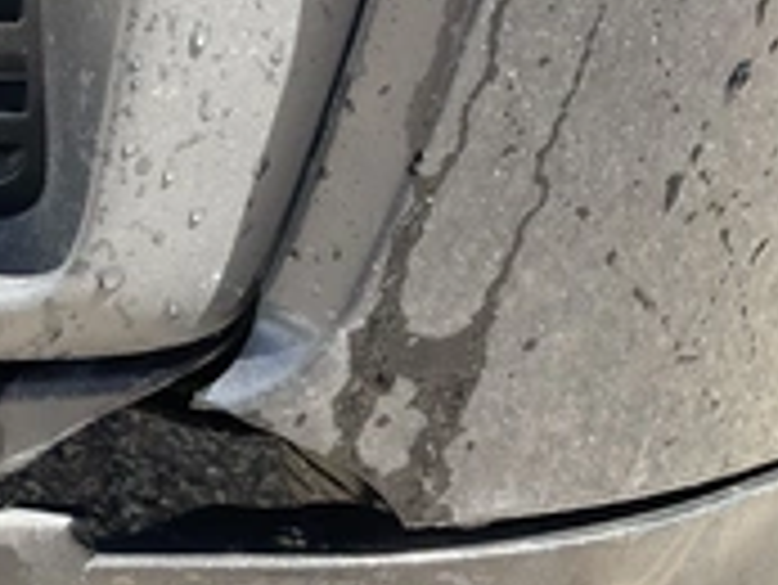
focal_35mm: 67
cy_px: 436
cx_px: 0
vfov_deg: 21.8
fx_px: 1507
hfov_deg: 27.3
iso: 25
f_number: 1.8
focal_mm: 3
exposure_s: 1/201
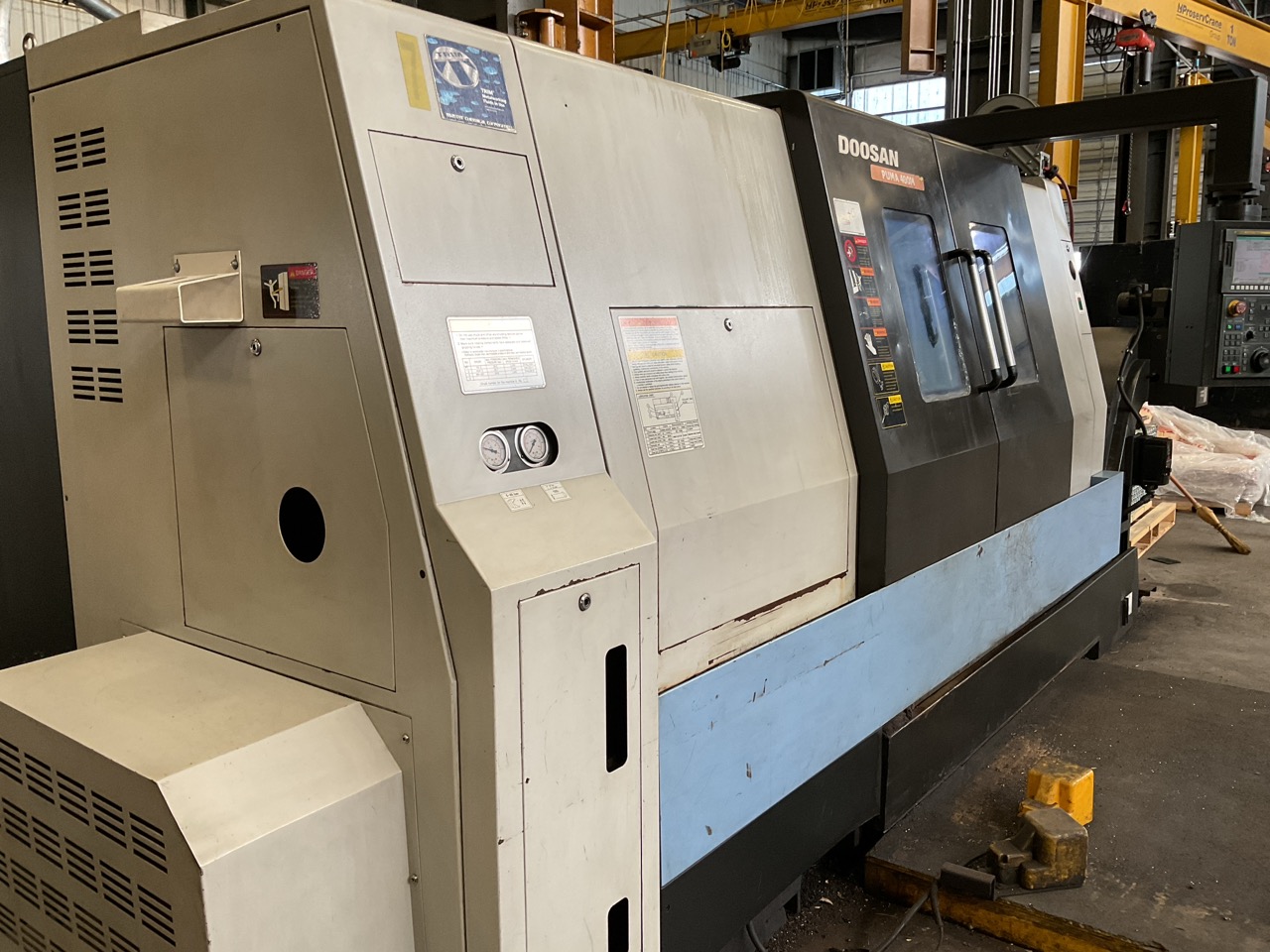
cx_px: 635
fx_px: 1064
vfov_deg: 48.2
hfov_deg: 61.7
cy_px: 476
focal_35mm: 29
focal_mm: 3
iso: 50
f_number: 1.8
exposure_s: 1/60
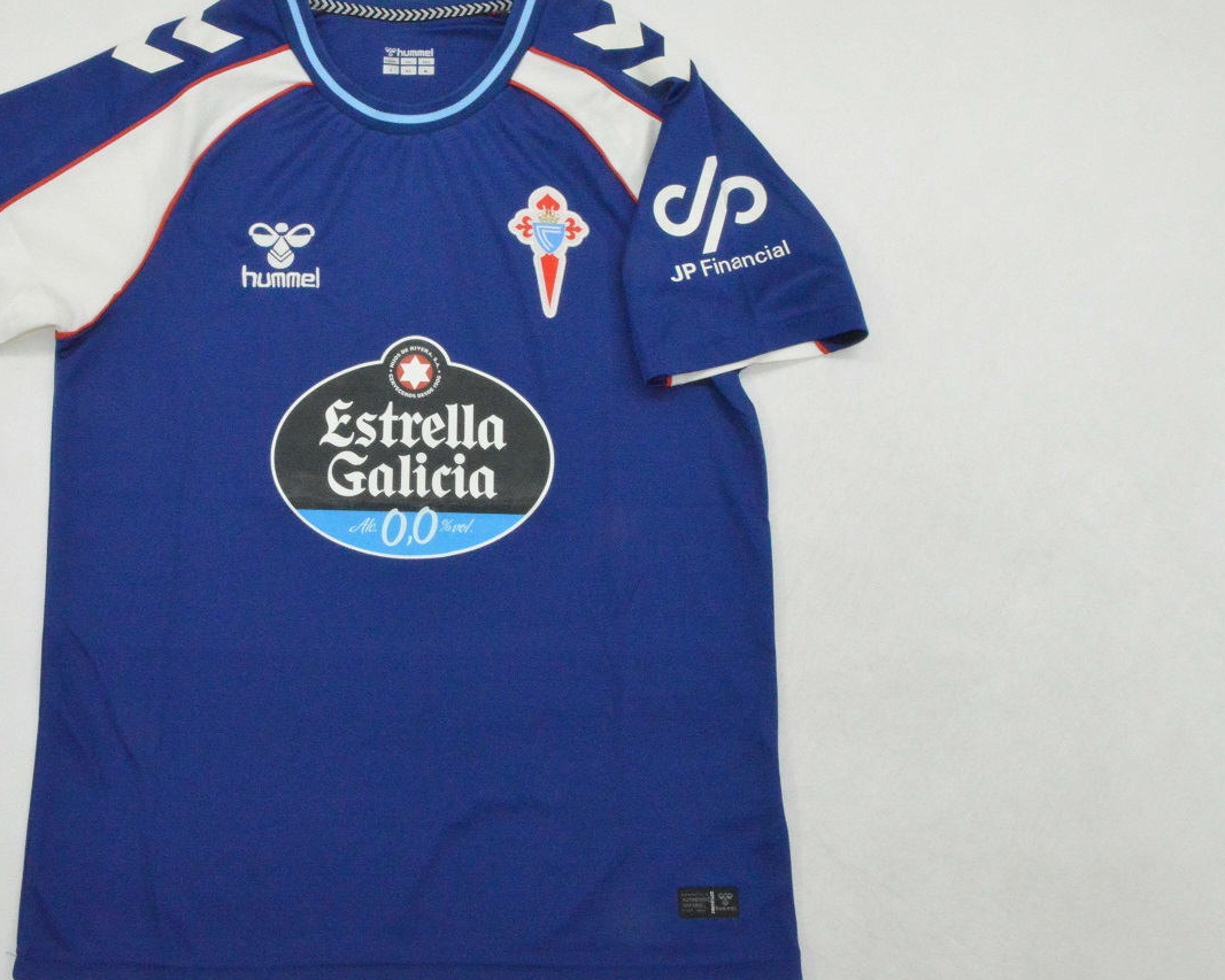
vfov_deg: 35.9
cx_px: 411
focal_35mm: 42
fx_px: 1511
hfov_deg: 43.5
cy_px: 474
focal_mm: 21
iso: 6400
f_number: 25
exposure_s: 1/125
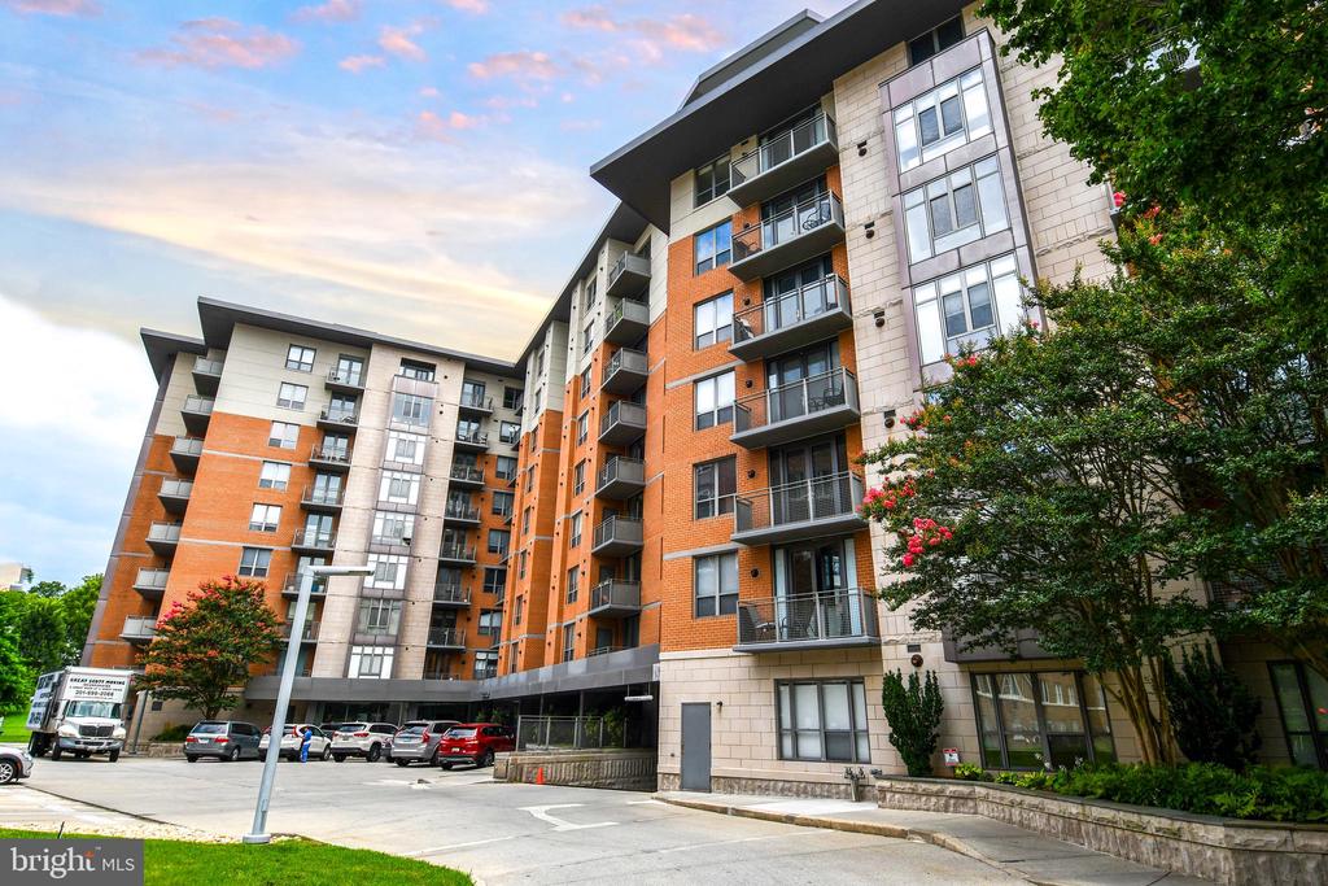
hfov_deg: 90.0
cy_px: 443
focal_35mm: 18
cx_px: 664
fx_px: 664
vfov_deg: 67.4
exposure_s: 1/250
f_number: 8
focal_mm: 12
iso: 100
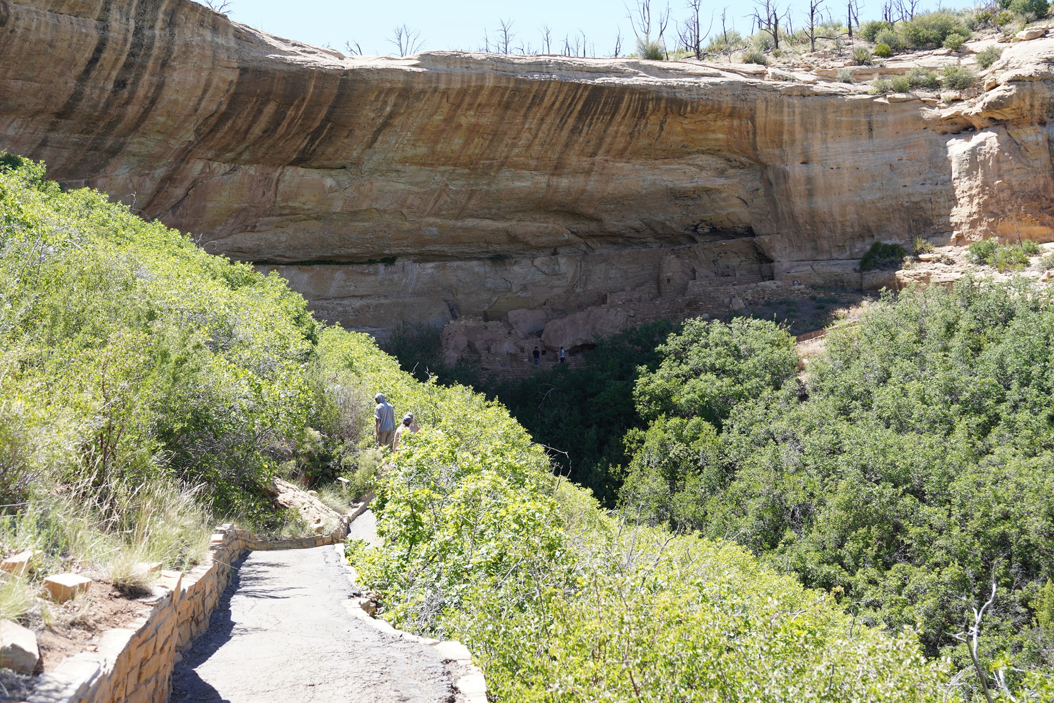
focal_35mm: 46
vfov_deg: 29.2
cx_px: 532
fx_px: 1347
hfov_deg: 42.7
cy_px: 352
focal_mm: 45
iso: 100
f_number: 7.1
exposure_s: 1/100
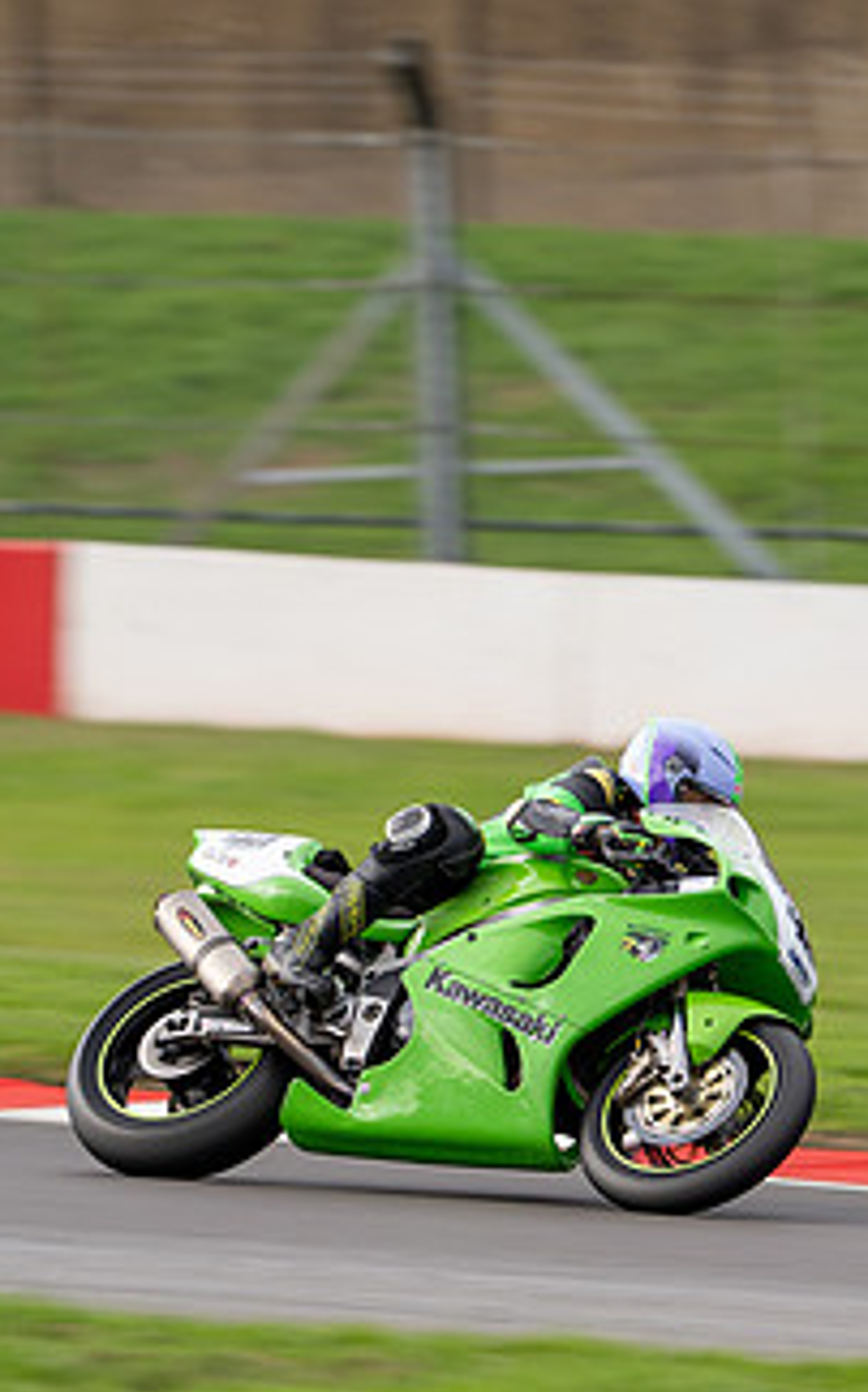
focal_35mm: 526
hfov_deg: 2.5
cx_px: 752
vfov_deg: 4.0
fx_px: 19944
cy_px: 780
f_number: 4.5
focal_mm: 288
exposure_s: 1/400
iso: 200
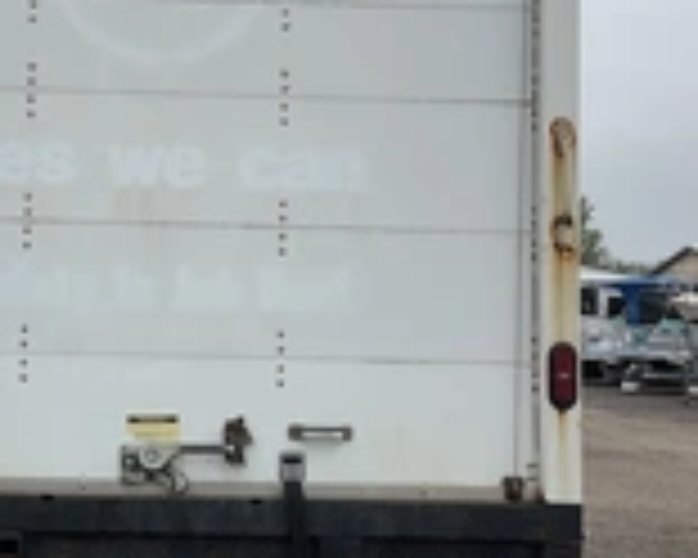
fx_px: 1508
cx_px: 162
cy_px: 256
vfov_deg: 21.0
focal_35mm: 73
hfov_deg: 25.7
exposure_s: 1/1786
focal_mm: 3
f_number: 1.8
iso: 25
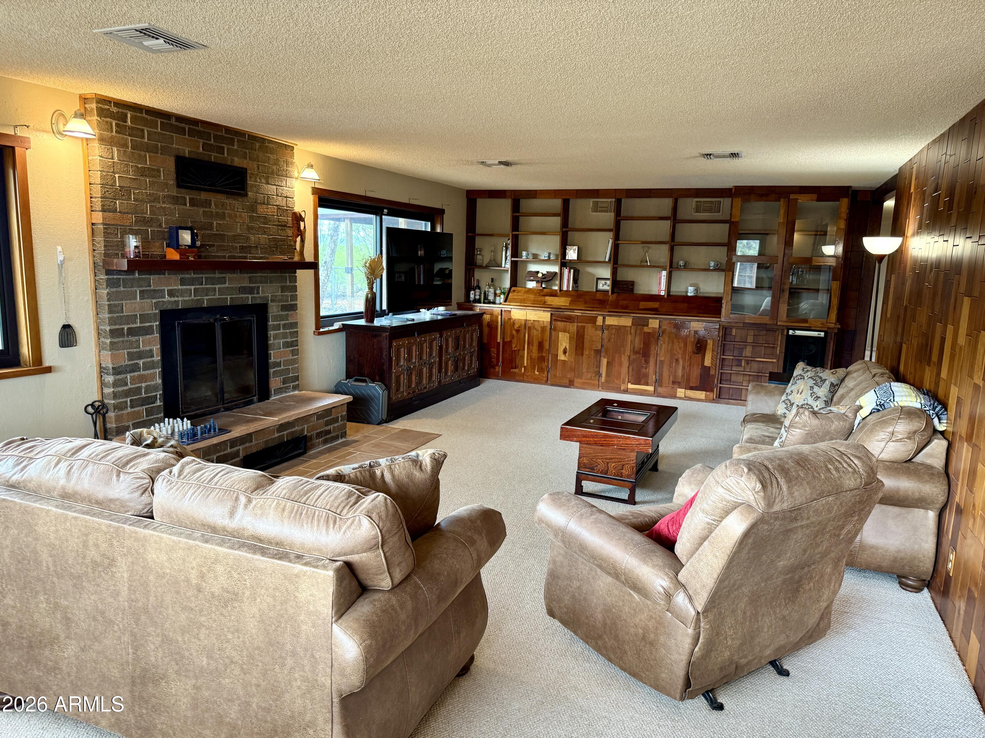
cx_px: 492
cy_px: 369
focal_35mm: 24
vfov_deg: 56.8
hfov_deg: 71.6
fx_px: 683
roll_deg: -2.1
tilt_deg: -8.8
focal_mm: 6.76
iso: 250
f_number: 1.78
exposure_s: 1/60
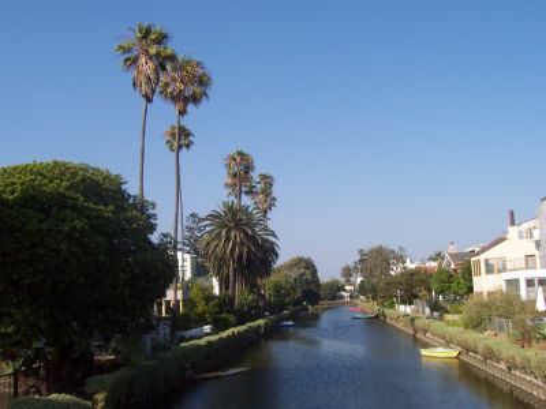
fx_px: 584
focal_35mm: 37
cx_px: 273
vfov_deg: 38.7
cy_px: 204
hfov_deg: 50.1
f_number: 5.6
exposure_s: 1/500
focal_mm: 5.6
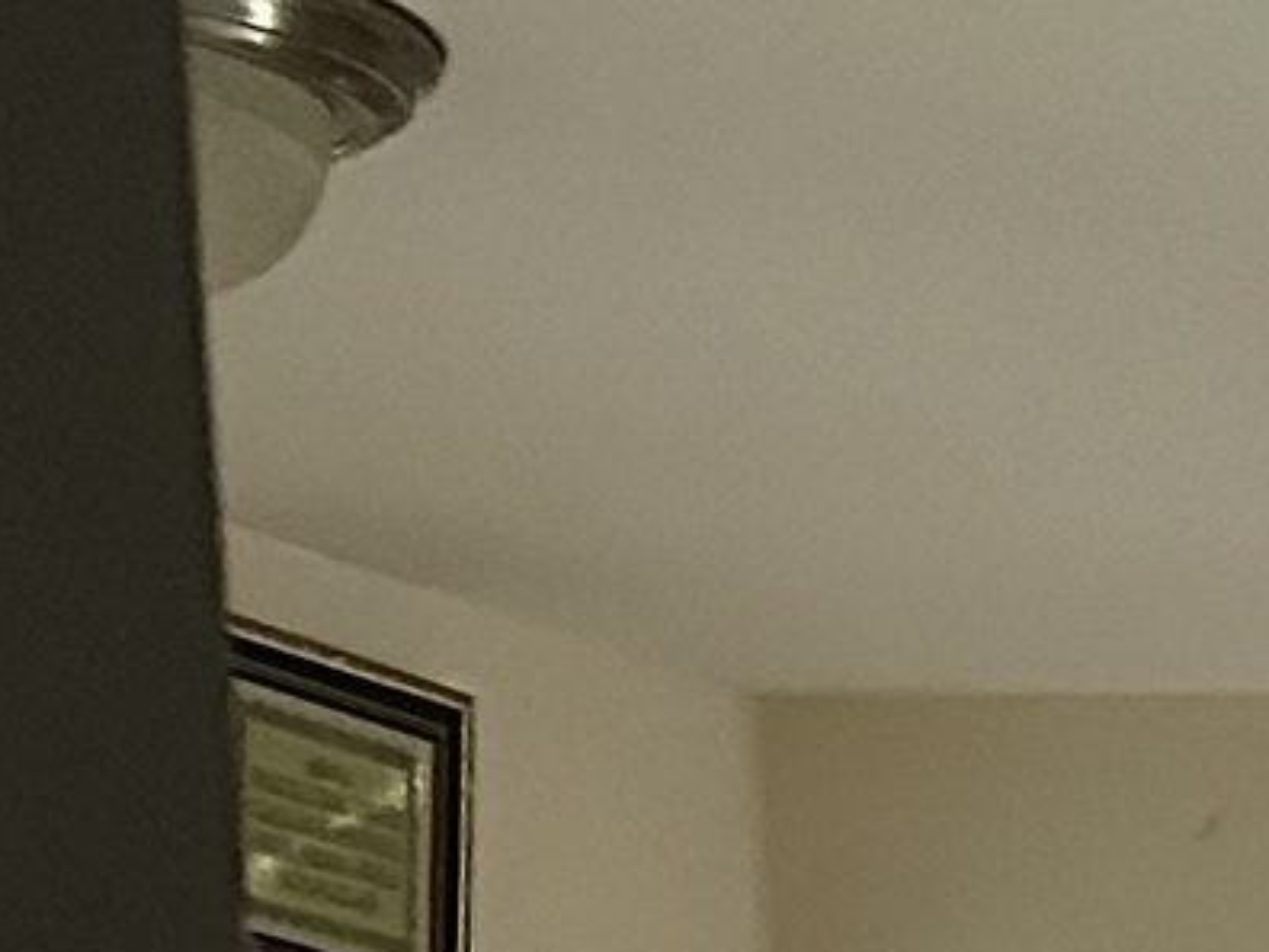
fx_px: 6819
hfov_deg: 8.2
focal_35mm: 186
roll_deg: +0.4
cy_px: 2718
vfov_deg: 7.2
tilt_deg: -6.4
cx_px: 4406
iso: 500
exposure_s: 1/60
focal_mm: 6.86
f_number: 1.78
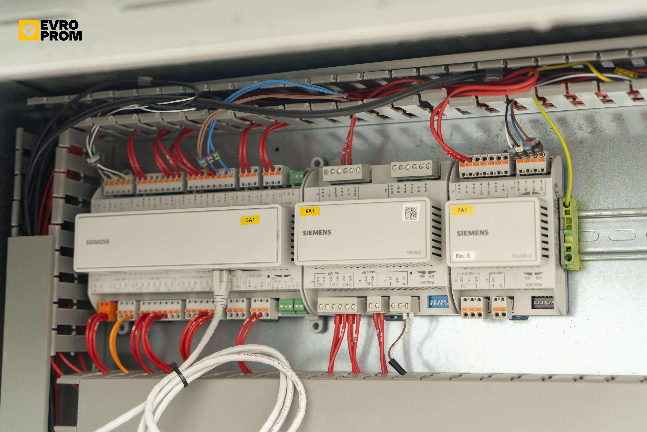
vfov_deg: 23.8
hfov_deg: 35.1
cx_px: 324
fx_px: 1024
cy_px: 216
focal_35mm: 57
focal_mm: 57
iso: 250
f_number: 4
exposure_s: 1/60
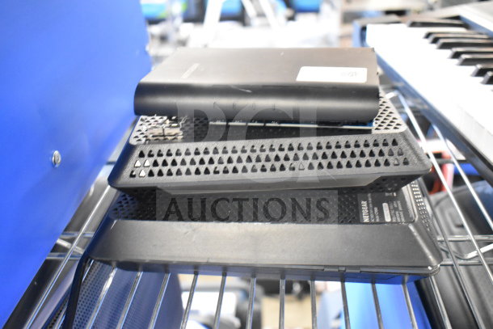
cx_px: 246
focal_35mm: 38
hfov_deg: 51.3
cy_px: 164
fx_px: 514
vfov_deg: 35.5
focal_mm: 25
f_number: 4
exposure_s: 1/40
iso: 5600
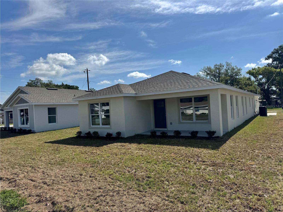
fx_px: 196
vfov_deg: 56.8
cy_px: 106
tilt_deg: +0.5
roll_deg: +3.1
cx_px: 142
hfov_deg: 71.6
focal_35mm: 24
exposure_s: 1/7937
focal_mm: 6.76
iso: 80
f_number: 1.78
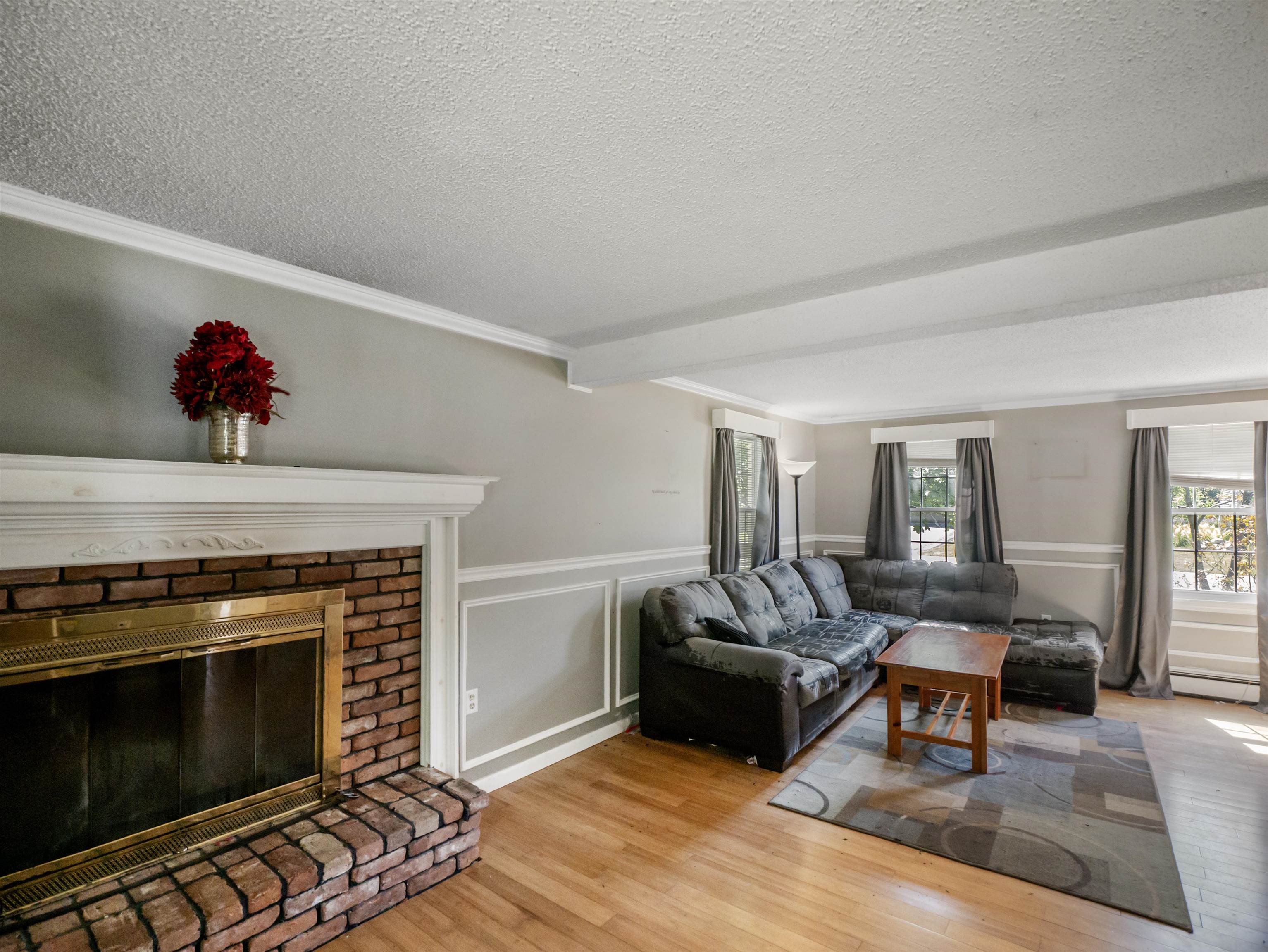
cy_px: 476
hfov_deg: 94.5
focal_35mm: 16
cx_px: 634
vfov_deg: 78.2
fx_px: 586
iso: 2000
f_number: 2.8
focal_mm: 8
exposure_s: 1/60
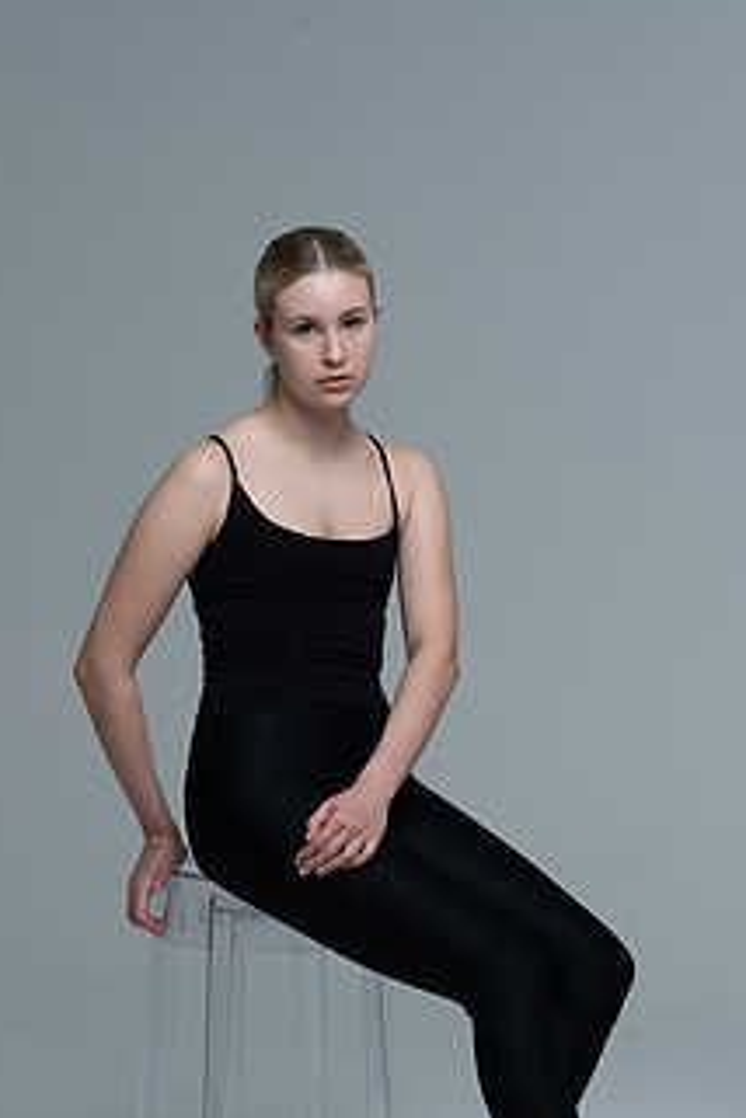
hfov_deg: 12.2
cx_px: 331
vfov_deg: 18.2
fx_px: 3481
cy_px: 773
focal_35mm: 112
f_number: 9
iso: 320
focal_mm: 80
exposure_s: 1/160
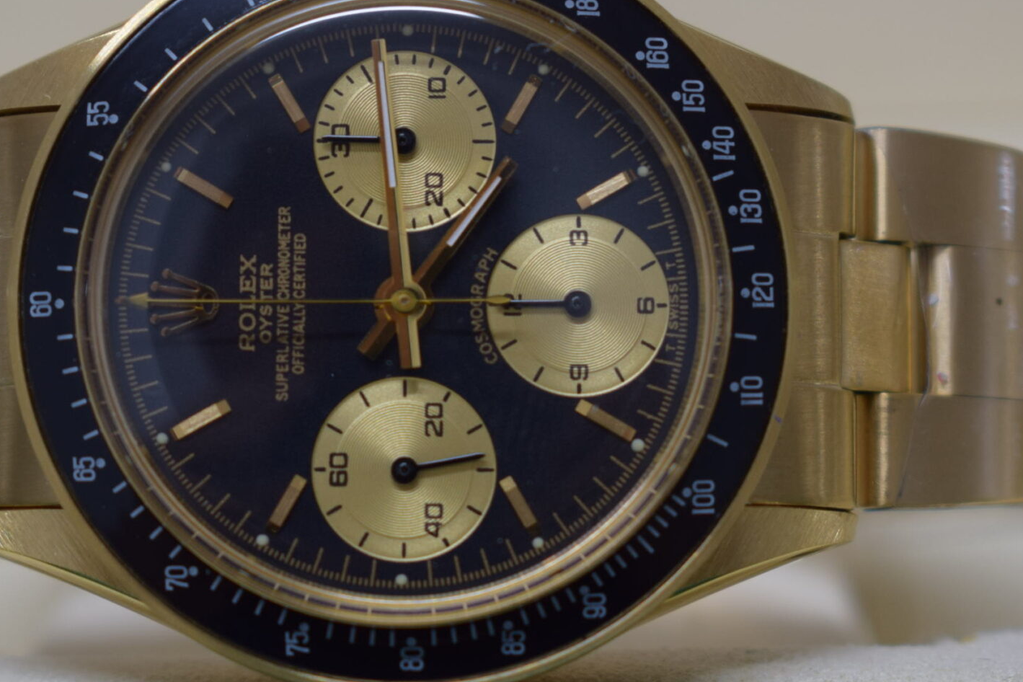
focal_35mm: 149
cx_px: 445
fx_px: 4231
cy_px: 238
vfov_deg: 9.2
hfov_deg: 13.8
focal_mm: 55
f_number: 5.6
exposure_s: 1/40
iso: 400
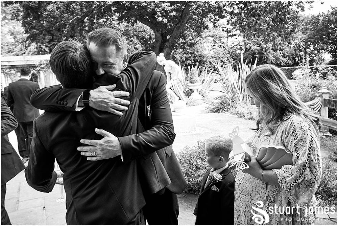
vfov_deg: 37.9
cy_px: 113
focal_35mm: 35
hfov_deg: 54.4
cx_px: 169
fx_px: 329
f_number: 4
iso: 1250
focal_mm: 23
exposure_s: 1/500
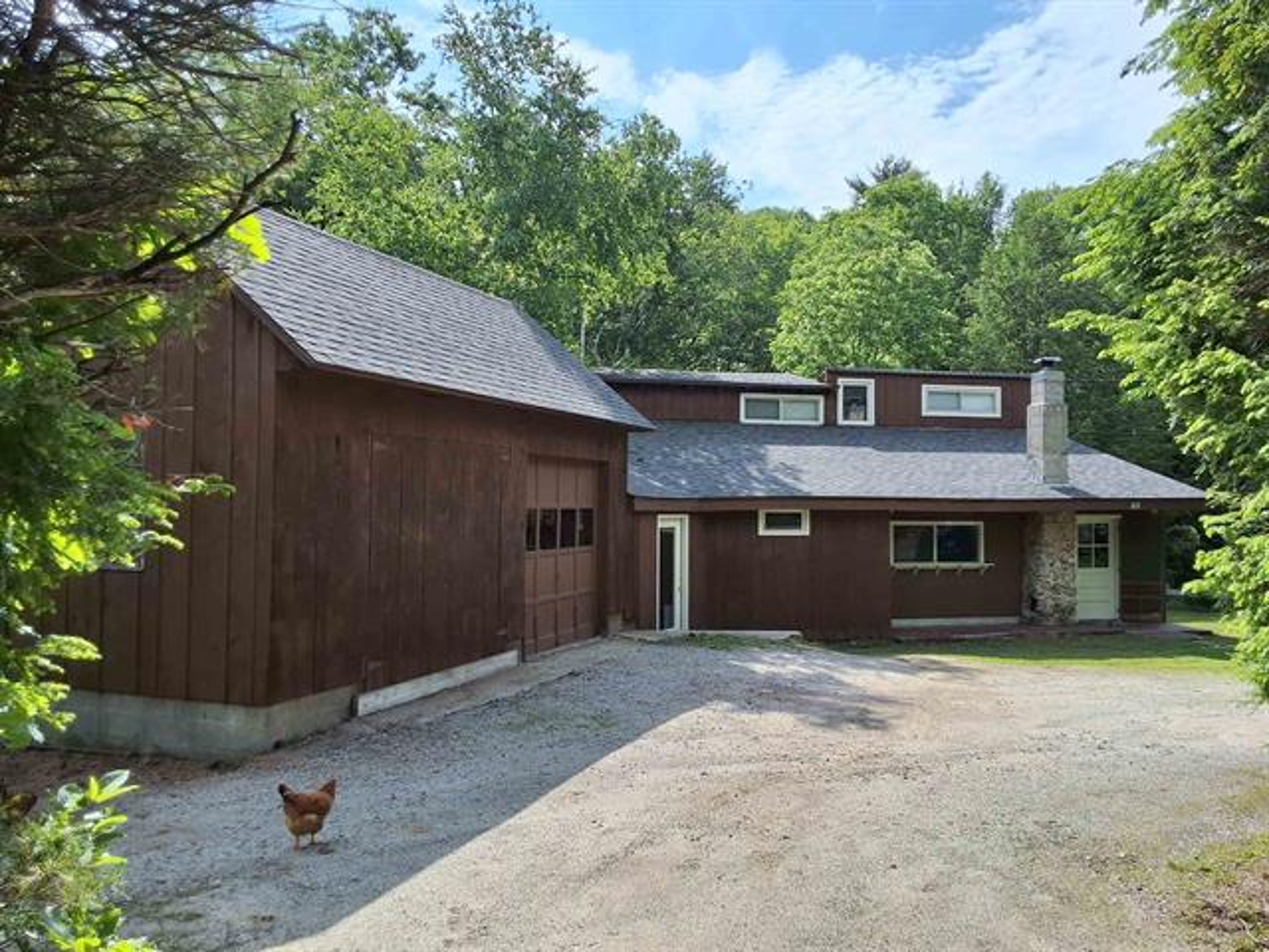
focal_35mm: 28
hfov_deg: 63.4
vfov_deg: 49.7
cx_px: 634
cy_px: 476
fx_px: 1026
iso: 32
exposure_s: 1/1754
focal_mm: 2.91
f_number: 1.9
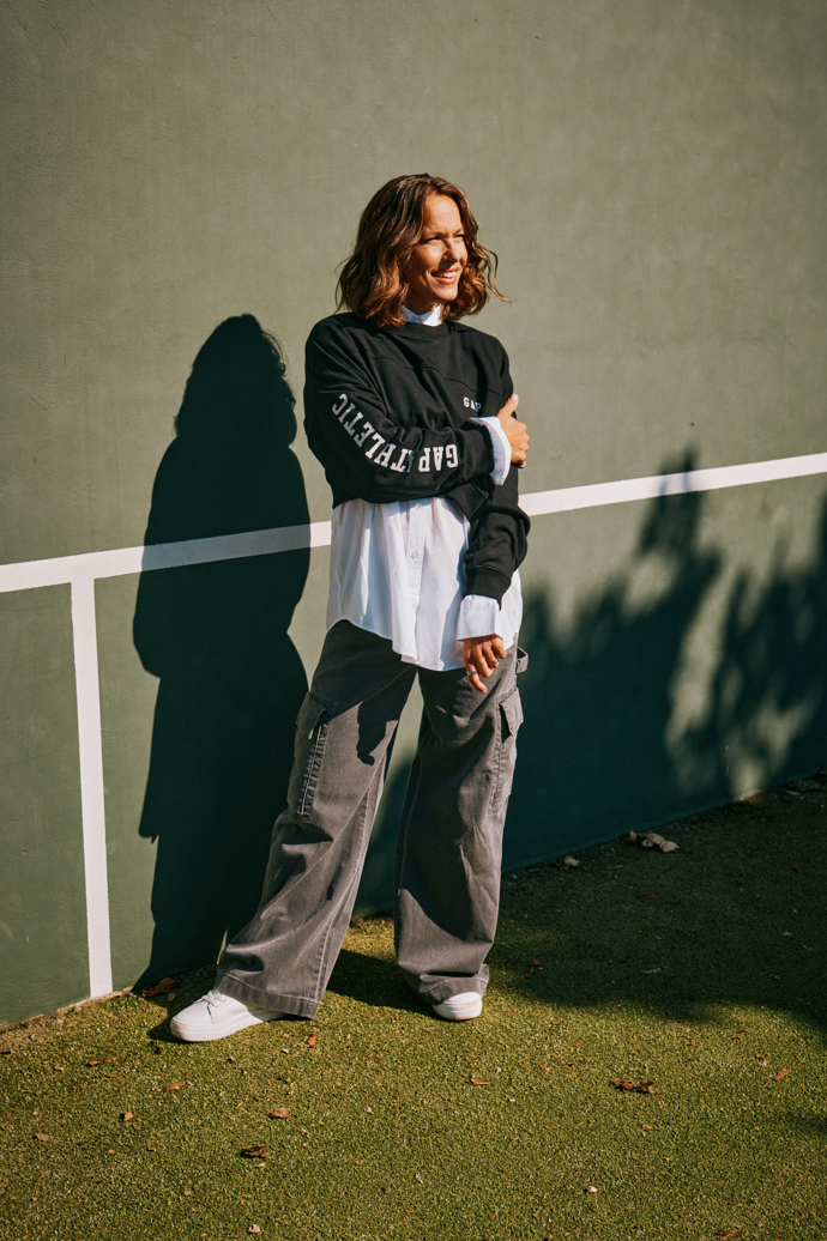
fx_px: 1862
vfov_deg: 36.9
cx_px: 414
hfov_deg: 25.0
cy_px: 620
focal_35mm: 54
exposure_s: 1/1600
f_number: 5
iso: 400
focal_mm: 54
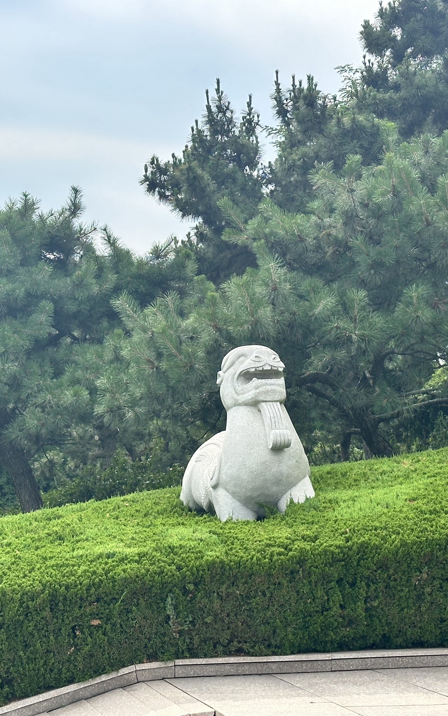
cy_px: 358
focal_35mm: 68
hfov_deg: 19.1
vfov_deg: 30.2
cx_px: 263
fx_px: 1328
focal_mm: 6.86
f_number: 1.78
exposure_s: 1/2469
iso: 64
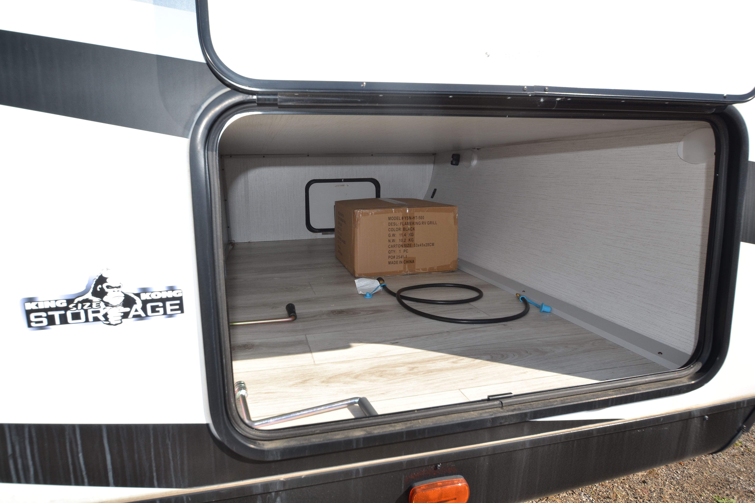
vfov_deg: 59.5
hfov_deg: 81.2
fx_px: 440
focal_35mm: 21
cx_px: 378
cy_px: 252
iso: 100
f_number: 8
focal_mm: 14
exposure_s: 1/200
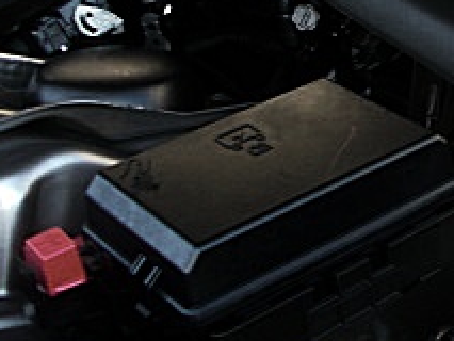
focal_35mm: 108
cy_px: -15
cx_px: 590
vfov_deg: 13.5
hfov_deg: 17.1
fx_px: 1417
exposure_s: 1/80
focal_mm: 6.3
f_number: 2.8
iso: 100
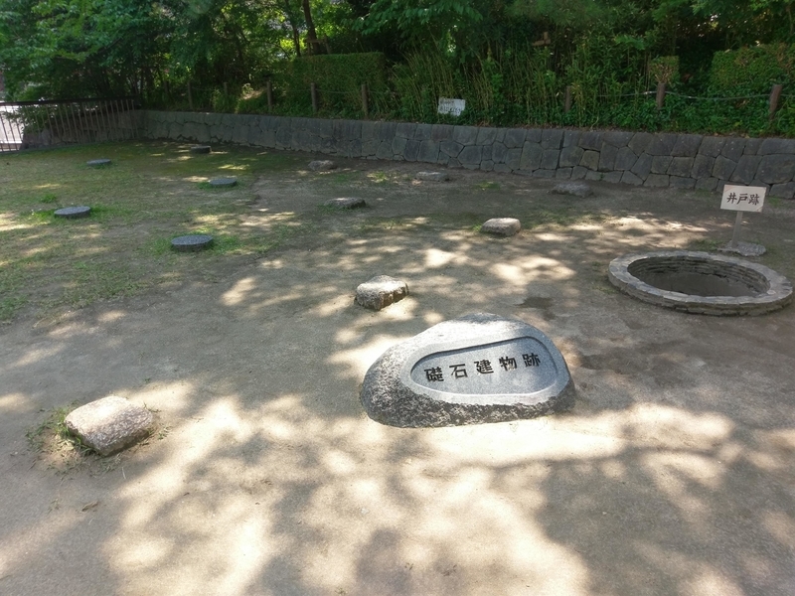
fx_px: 597
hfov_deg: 67.3
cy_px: 298
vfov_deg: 53.1
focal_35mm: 26
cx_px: 398
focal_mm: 4.58
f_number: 1.8
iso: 100
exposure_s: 1/578
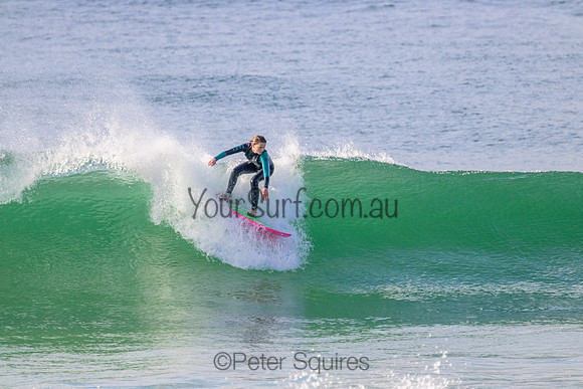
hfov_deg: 2.6
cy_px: 194
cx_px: 292
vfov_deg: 1.7
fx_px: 12958
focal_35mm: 800
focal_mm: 800
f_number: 11
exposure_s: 1/2000
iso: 2500
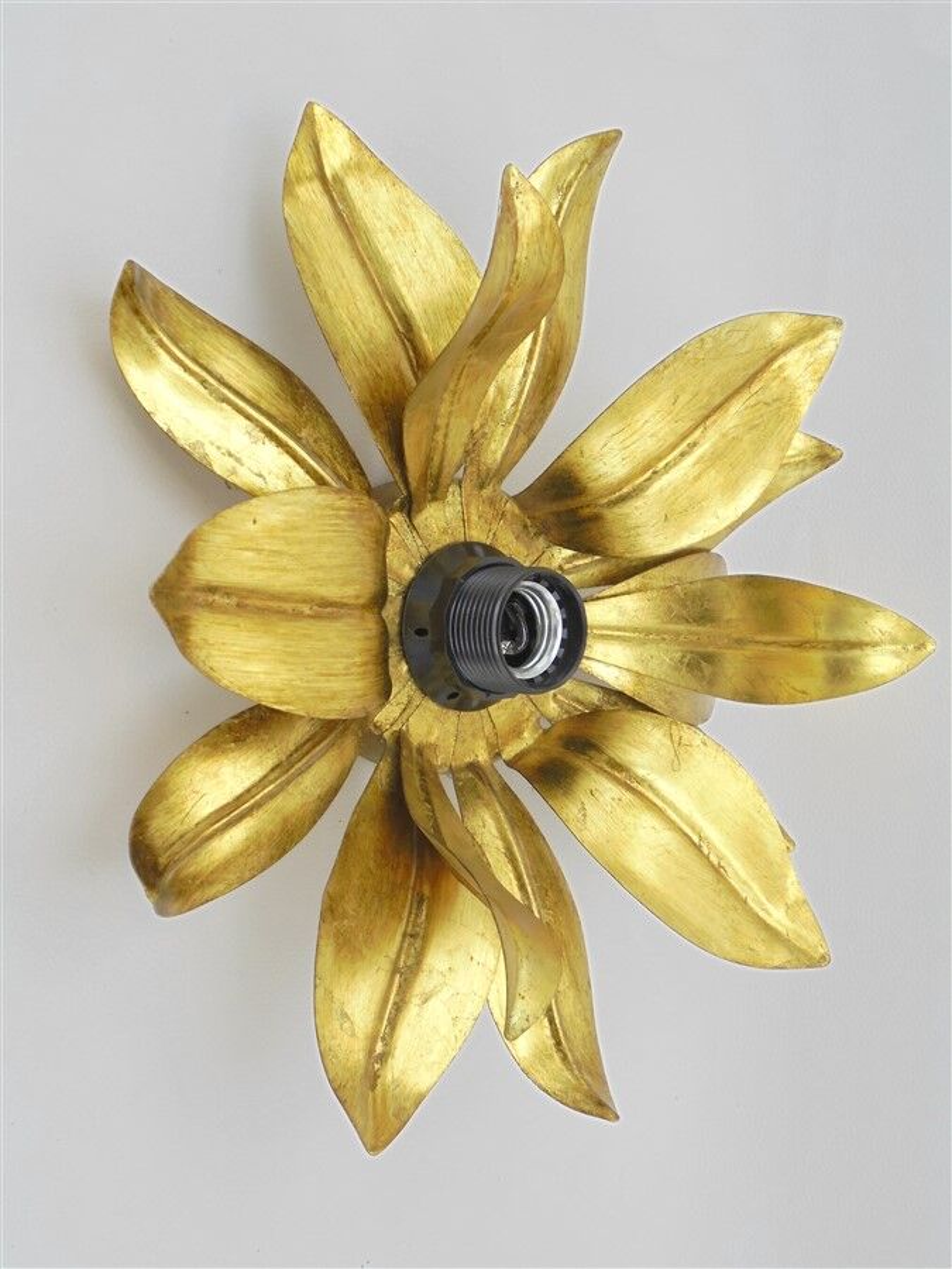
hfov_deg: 33.6
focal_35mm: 43
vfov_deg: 43.9
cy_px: 634
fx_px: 1577
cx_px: 476
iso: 160
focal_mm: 7.8
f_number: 4.5
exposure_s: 1/30
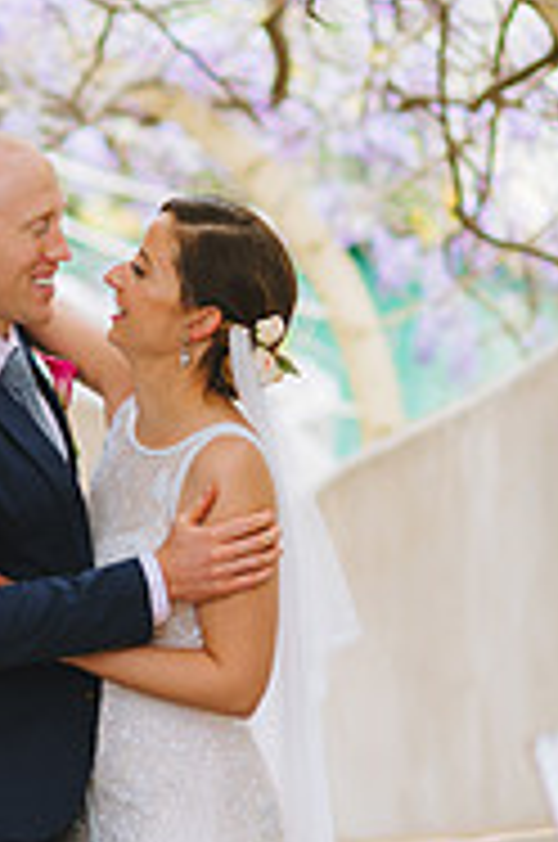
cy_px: 459
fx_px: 4784
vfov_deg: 10.1
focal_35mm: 205
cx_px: 56
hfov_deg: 6.7
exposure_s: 1/640
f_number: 1.6
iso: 400
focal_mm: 85
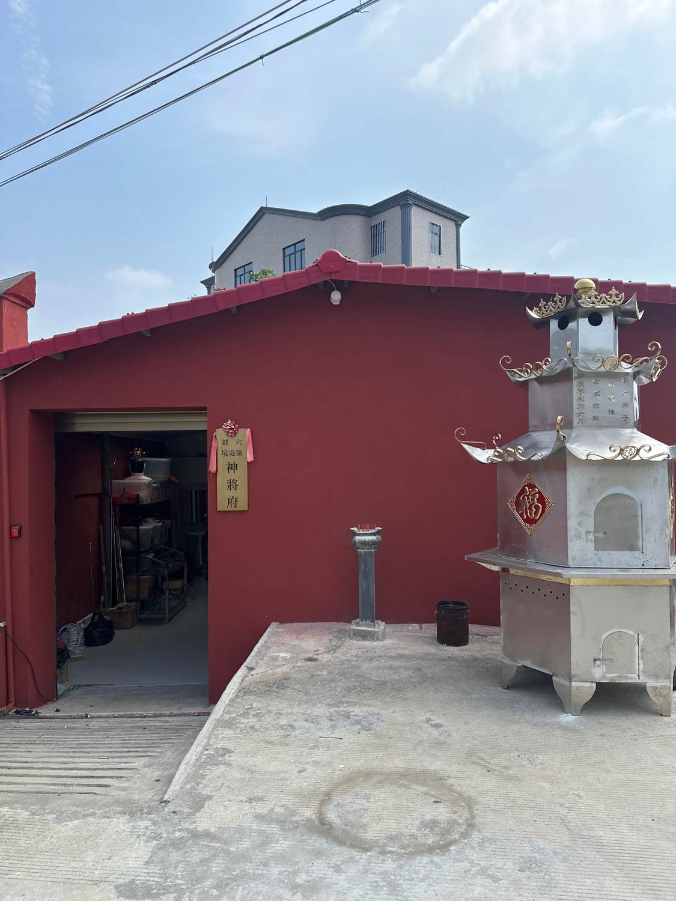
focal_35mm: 24
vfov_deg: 71.6
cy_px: 450
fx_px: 625
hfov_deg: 56.8
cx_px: 338
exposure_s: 1/4545
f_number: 1.78
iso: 80
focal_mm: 6.86
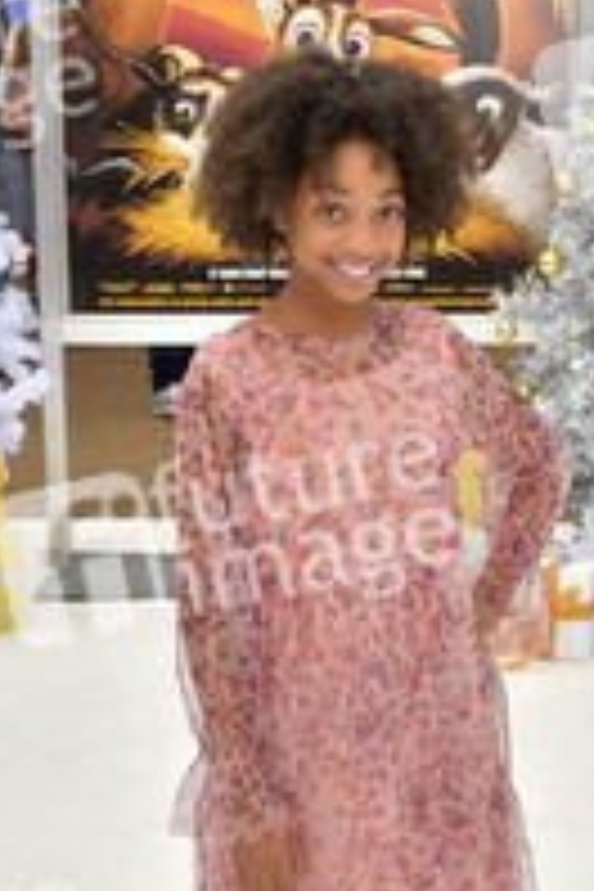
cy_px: 765
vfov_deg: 20.7
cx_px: 358
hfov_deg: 14.1
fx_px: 2401
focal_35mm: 97
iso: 320
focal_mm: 48
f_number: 6.3
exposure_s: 1/320
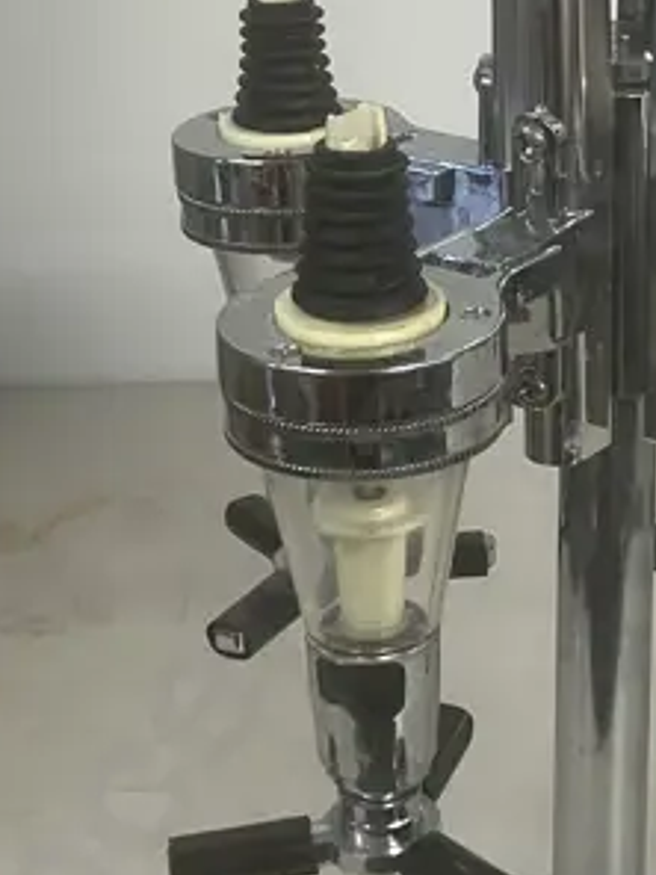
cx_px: 558
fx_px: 2451
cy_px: 231
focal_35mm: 97
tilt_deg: -24.6
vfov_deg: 20.1
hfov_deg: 15.1
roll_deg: +0.0
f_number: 1.8
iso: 100
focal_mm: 3.99
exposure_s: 1/50
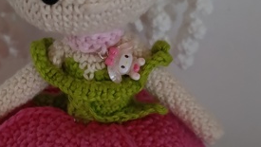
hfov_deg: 28.7
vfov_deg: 16.6
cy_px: 73
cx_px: 85
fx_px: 505
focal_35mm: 73
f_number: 1.65
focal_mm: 6.11
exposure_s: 1/20
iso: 9600
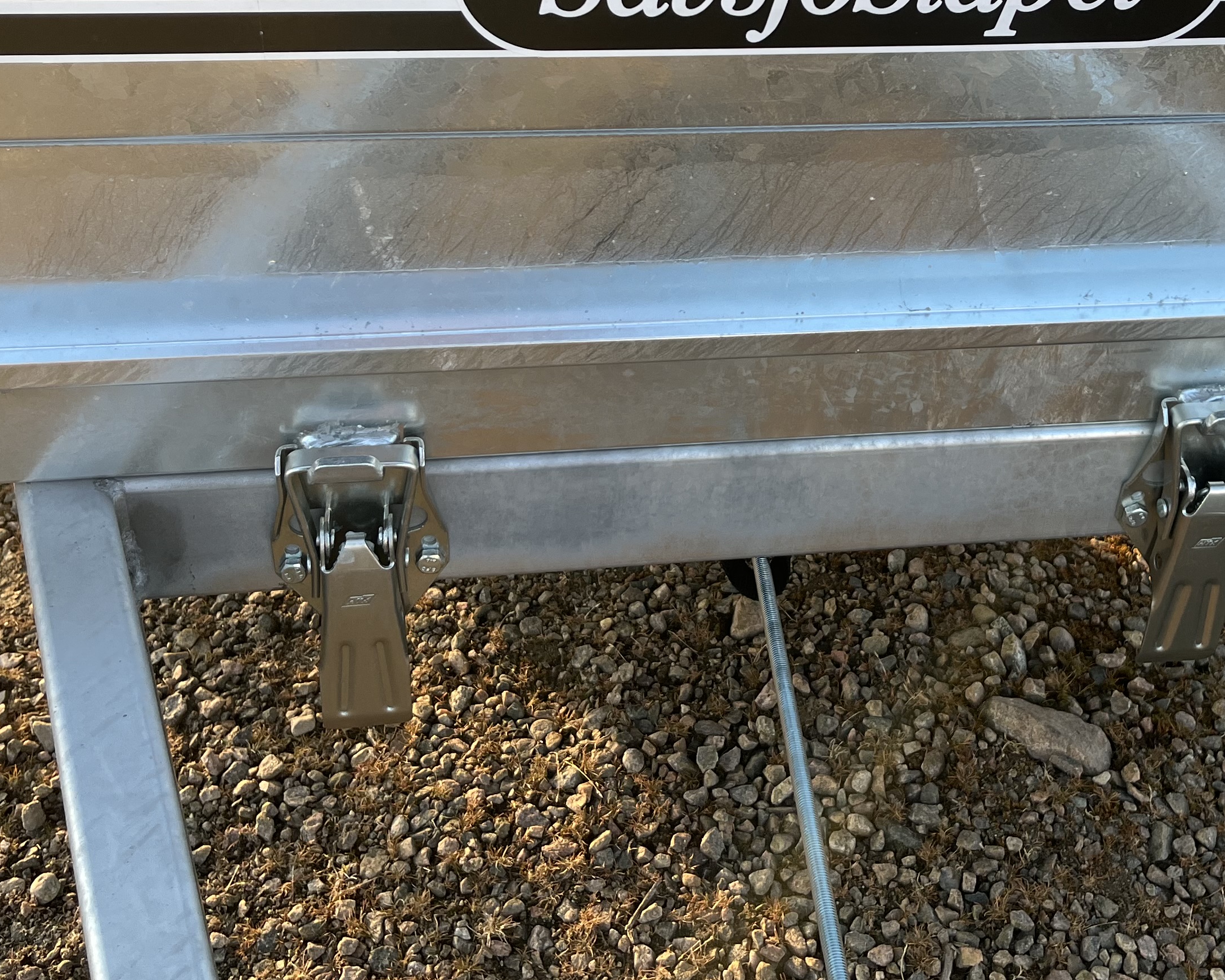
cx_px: 797
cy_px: 202
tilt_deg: -34.3
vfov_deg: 31.3
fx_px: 1704
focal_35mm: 47
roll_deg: -5.3
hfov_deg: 39.2
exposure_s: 1/452
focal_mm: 5.1
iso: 50
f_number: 1.6
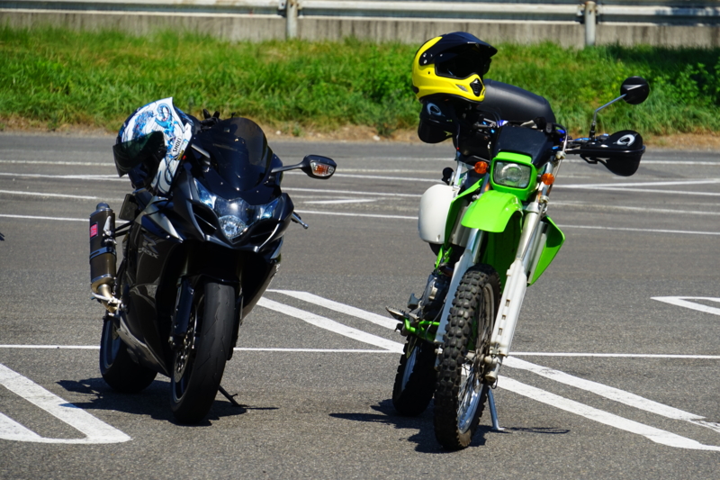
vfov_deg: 5.4
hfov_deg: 8.1
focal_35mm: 253
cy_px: 240
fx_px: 5059
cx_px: 360
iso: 100
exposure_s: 1/350
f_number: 8
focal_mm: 169
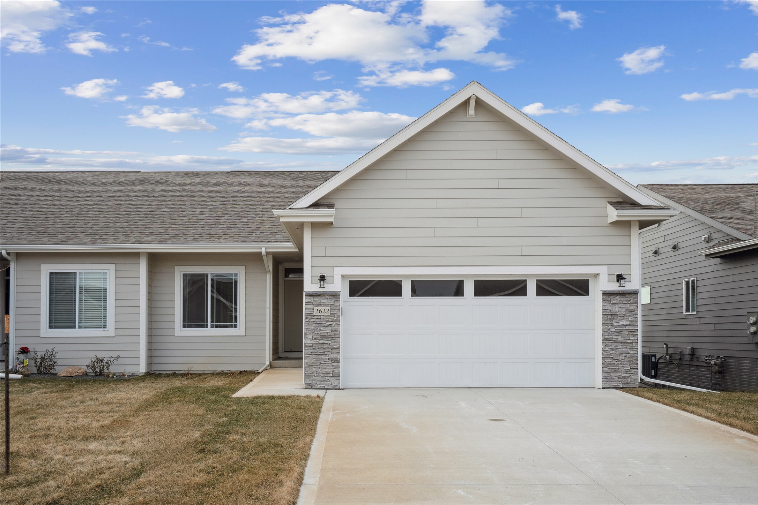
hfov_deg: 60.3
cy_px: 252
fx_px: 653
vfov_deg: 42.3
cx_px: 379
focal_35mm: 31
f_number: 9
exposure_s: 1/1000
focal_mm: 31
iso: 800
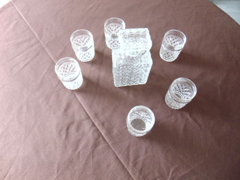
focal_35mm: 25
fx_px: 173
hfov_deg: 69.4
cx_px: 120
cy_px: 90
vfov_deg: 54.9
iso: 250
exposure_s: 1/30
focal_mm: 4.5
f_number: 3
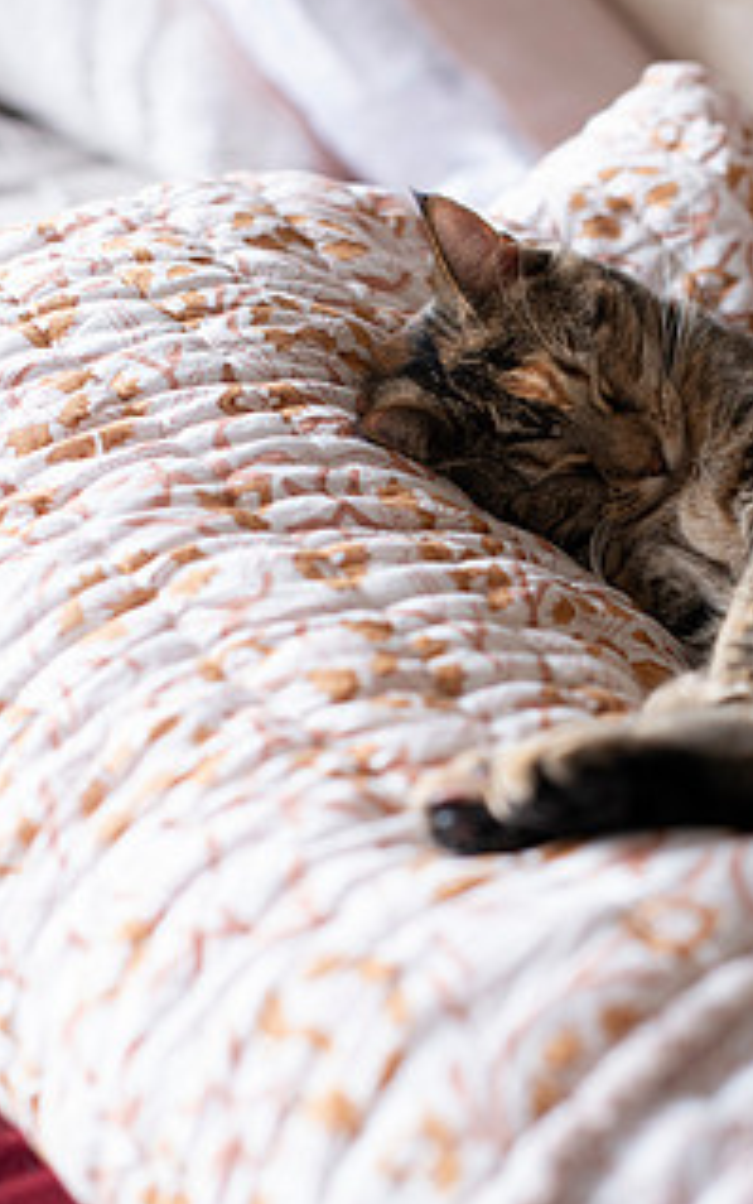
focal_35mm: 72
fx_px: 2362
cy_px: 579
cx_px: 560
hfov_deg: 18.0
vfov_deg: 28.6
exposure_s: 1/200
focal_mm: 50
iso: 1000
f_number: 2.8
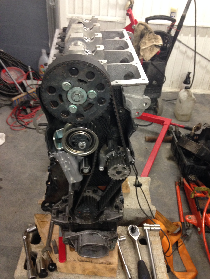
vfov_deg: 55.4
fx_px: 267
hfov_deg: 42.9
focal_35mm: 33
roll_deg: -4.5
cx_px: 105
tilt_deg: -34.6
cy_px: 140
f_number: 2.4
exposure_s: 1/20
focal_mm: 4.12
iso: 250
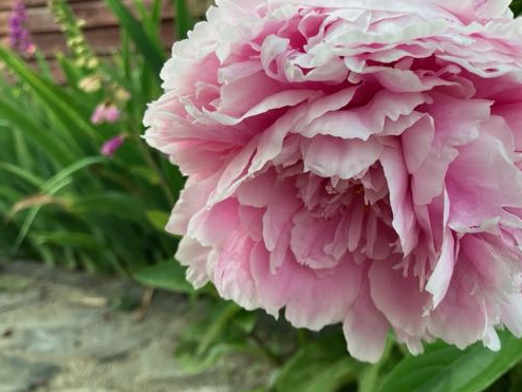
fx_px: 513
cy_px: 171
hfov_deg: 53.6
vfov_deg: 41.7
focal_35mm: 34
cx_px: 312
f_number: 1.8
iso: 25
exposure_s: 1/121
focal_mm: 3.99
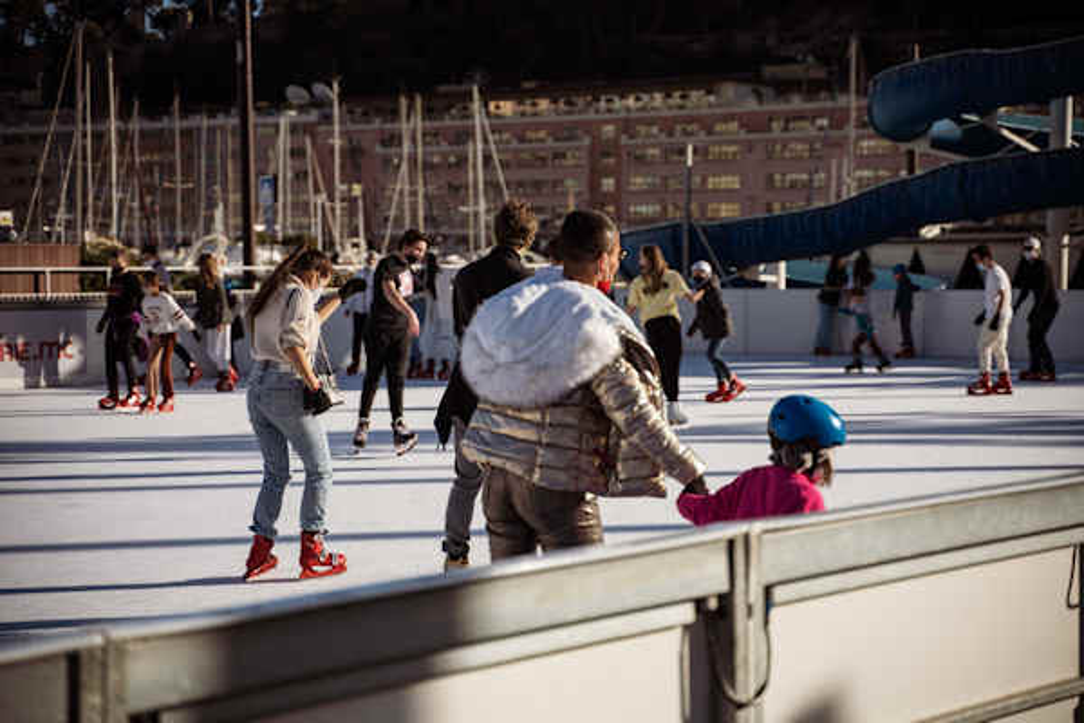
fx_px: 2258
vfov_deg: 18.2
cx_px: 542
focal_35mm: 75
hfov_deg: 27.0
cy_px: 362
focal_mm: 75
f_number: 2.8
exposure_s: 1/3200
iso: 200
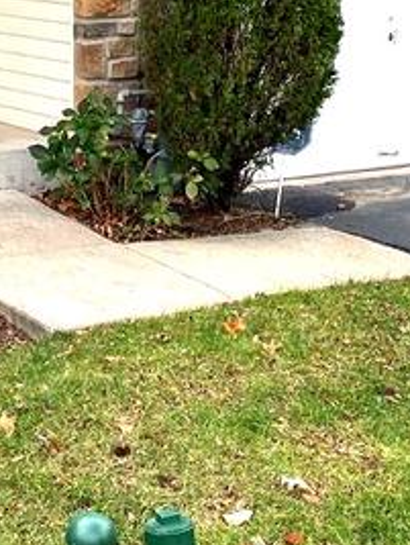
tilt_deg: -6.6
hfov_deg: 14.0
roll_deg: +1.0
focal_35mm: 105
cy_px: 118
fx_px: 1654
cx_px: 69
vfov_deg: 18.5
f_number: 1.6
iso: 32
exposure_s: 1/485
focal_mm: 4.2
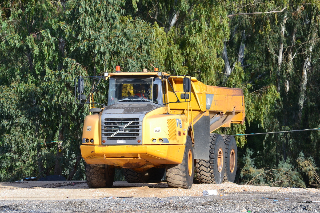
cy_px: 106
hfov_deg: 14.0
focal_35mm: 147
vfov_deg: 9.3
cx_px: 160
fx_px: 1307
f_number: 10
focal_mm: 98
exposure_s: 1/200
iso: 400
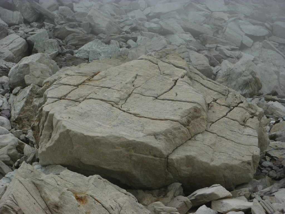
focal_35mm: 90
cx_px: 142
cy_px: 107
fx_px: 741
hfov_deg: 21.8
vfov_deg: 16.4
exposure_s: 1/500
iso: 80
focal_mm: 14.7
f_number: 4.3
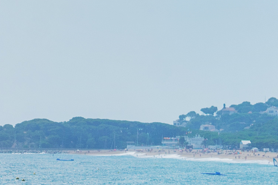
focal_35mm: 398
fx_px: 3075
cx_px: 1089
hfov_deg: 4.7
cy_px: 513
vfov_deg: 3.4
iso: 250
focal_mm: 50
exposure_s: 1/1600
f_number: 7.1
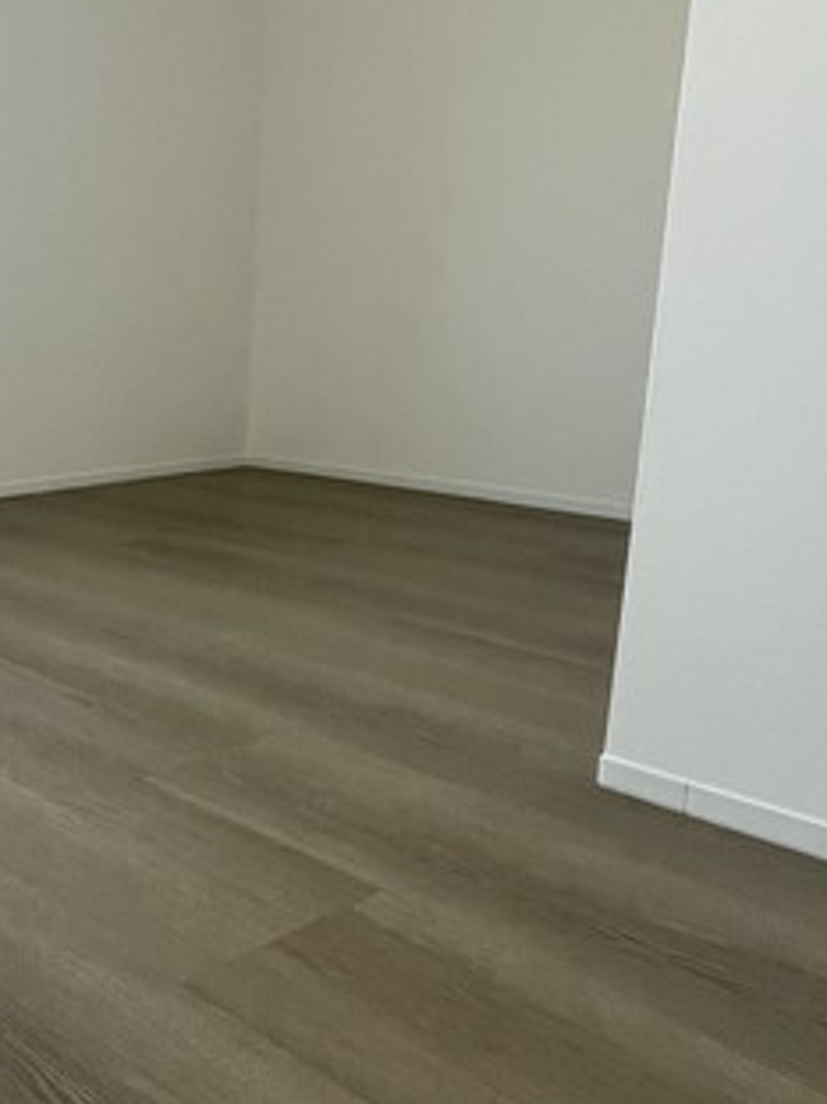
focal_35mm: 36
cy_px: 547
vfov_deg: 51.4
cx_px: -85
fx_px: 1148
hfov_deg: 34.2
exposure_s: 1/99
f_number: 2.4
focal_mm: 1.55
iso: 64
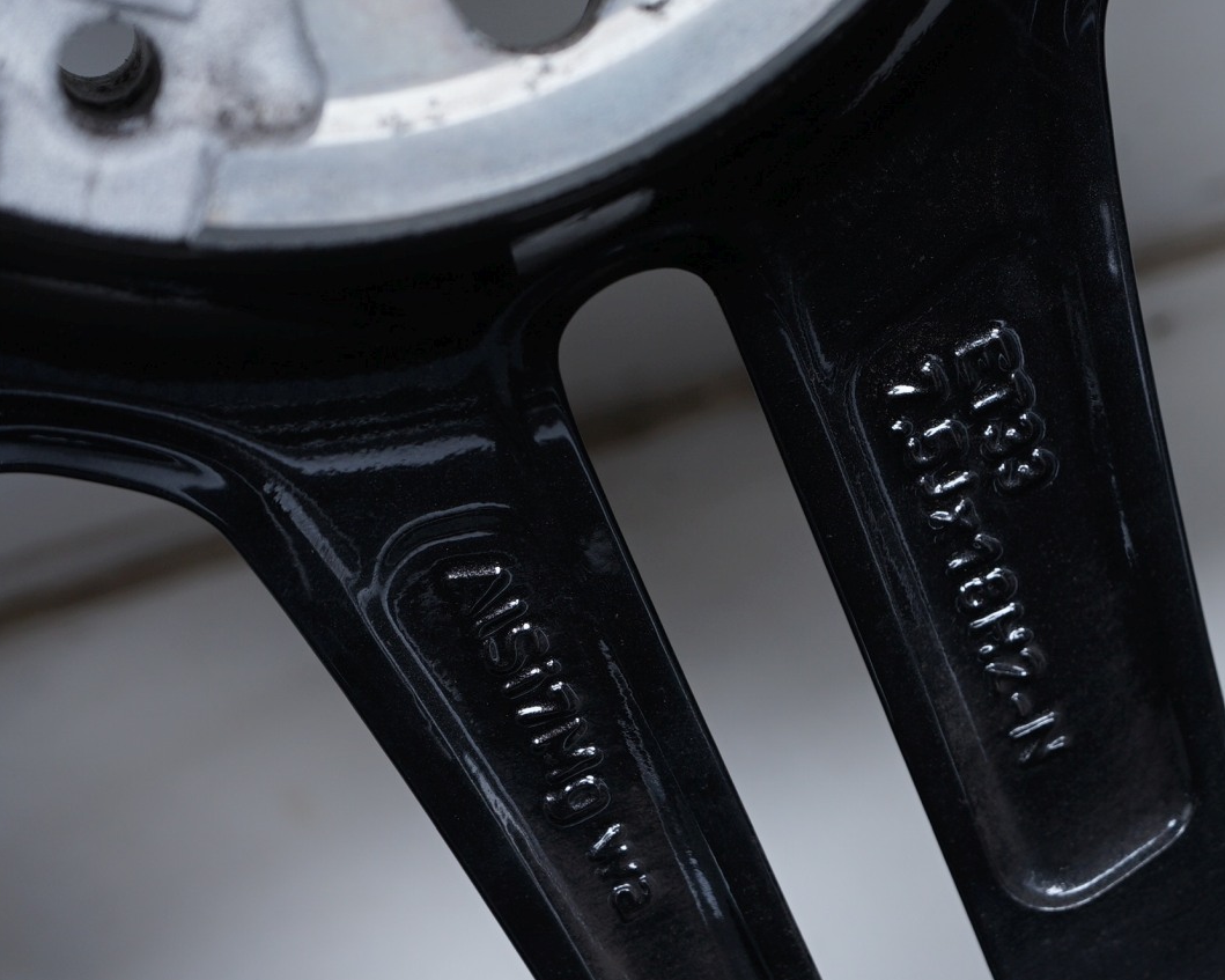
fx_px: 3081
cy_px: 459
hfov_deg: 22.2
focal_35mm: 85
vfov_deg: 18.1
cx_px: 996
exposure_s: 1/125
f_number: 7.1
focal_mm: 50
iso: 250
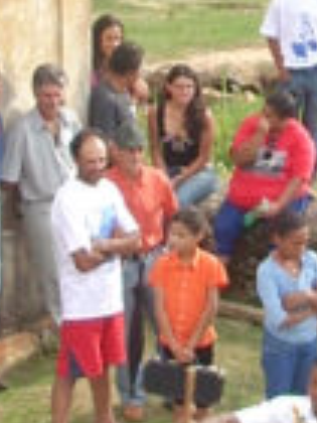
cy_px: 53
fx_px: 3016
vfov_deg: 8.0
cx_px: 383
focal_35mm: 247
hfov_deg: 6.0
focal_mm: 6.2
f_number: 2.8
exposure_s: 1/285
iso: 64
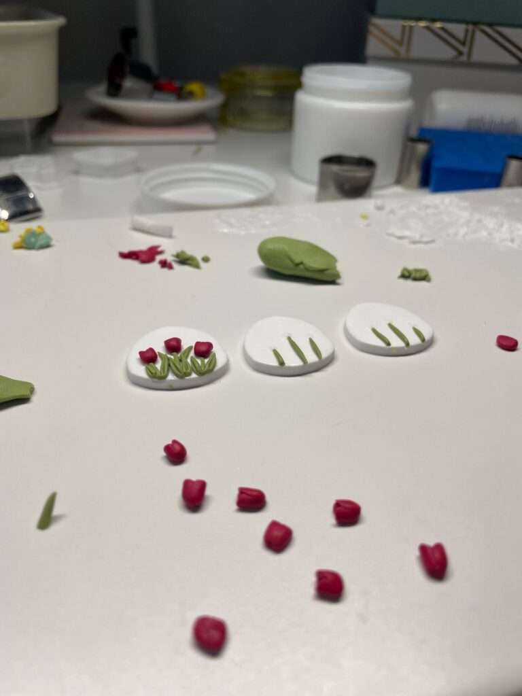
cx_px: 261
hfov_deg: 53.1
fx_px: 523
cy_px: 348
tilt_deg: -32.9
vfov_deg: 67.3
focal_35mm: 26
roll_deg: -1.1
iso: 32
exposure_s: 1/344
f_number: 1.6
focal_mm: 4.2
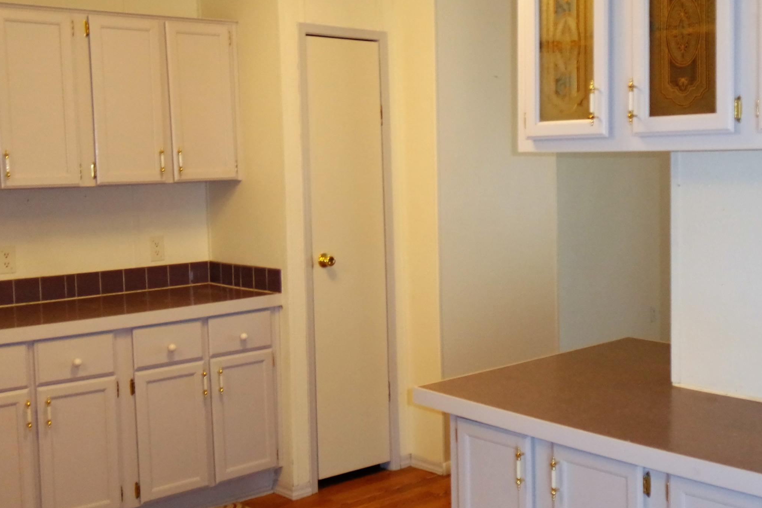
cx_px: 486
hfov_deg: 45.0
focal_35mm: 43
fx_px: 910
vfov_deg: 31.2
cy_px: 242
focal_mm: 11
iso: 1600
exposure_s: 1/125
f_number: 4
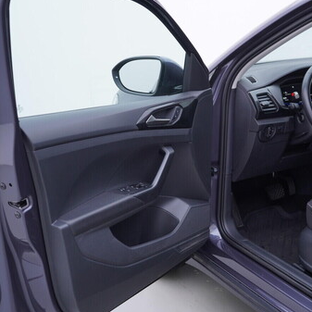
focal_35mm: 50
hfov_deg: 33.7
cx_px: 209
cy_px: 143
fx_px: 510
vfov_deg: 34.0
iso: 125
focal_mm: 24
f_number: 3.2
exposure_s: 1/50
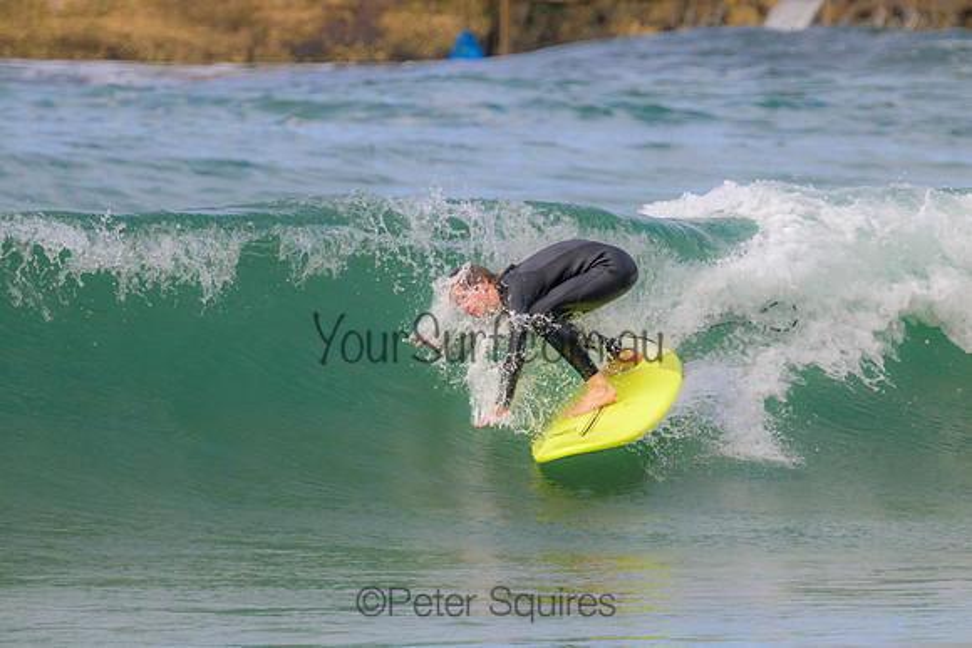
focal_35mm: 800
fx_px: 21604
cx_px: 486
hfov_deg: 2.6
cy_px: 324
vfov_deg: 1.7
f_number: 11
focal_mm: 800
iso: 1600
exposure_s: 1/1250
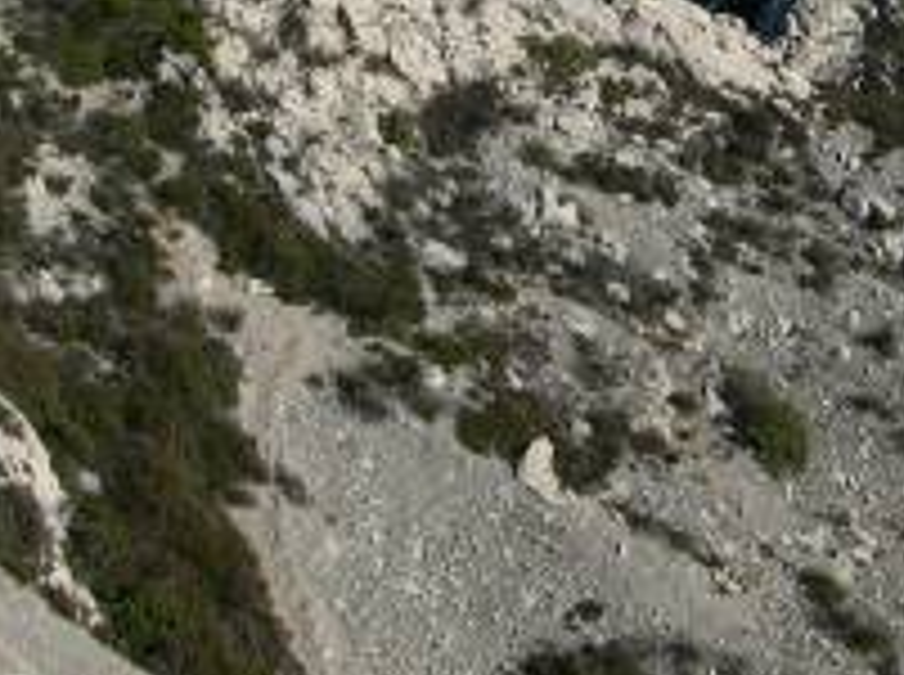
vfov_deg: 10.3
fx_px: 3650
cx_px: 688
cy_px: -225
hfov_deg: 14.1
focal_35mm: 140
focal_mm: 7.8
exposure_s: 1/563
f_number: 4.1
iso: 50
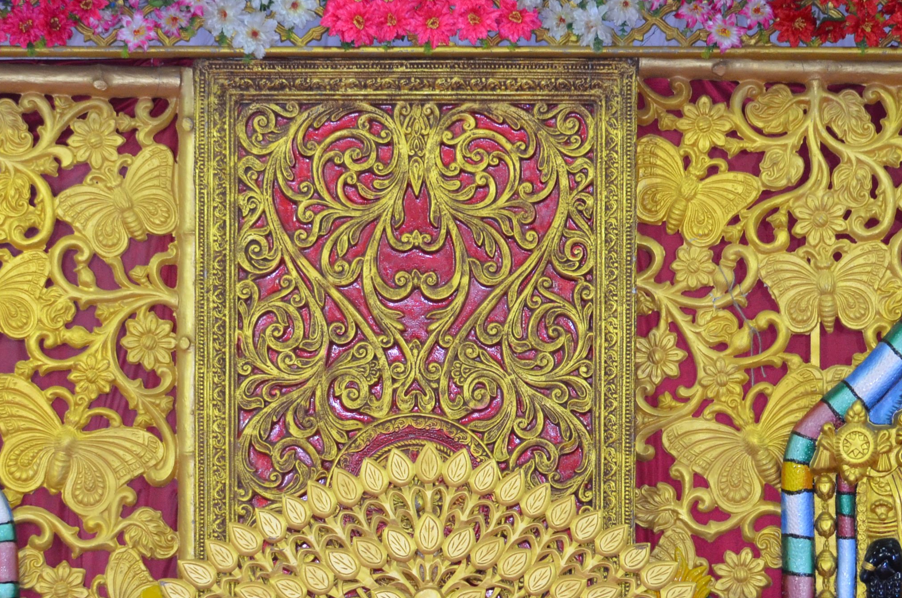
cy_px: 534
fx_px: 4826
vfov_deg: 7.1
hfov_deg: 10.7
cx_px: 376
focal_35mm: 193
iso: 1000
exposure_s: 1/60
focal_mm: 70
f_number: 4.5
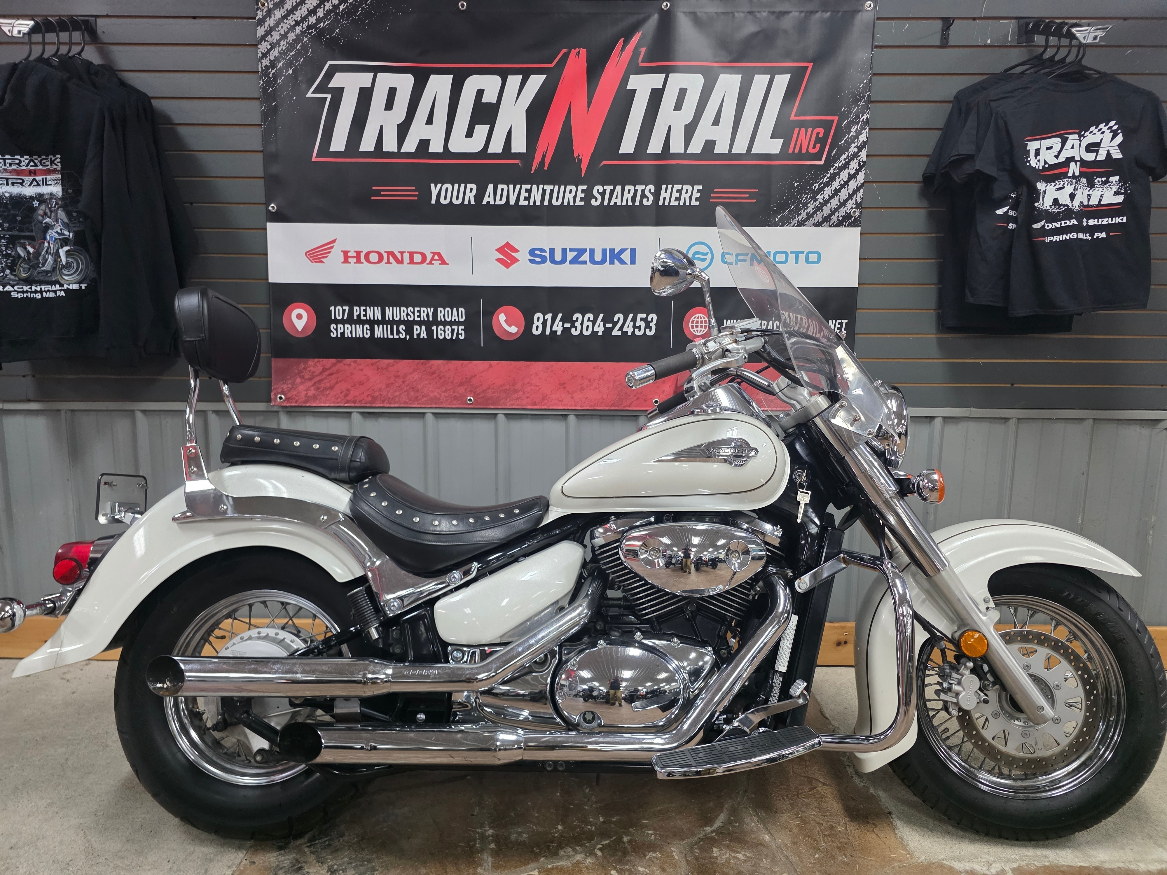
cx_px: 584
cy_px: 438
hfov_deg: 73.9
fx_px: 775
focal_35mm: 23
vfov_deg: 58.9
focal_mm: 6.3
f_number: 1.7
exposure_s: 1/120
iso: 640
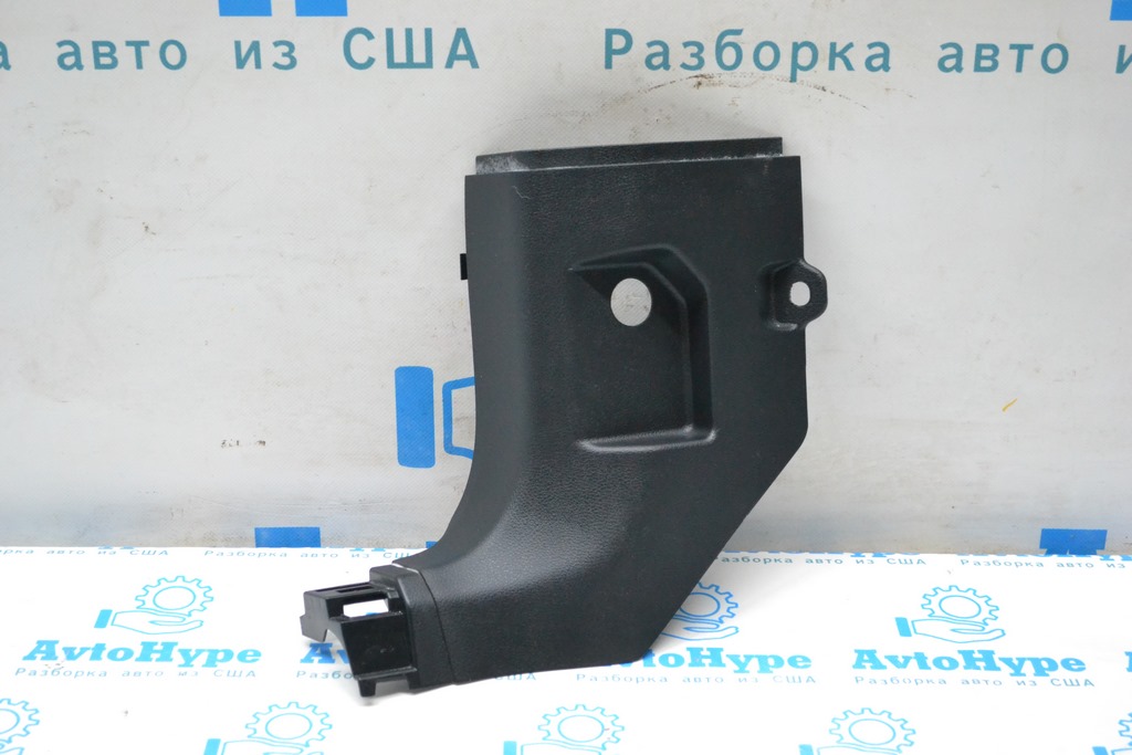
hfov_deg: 33.4
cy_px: 378
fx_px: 1887
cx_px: 566
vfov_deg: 22.6
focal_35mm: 60
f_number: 5.3
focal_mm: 40
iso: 3200
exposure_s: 1/250
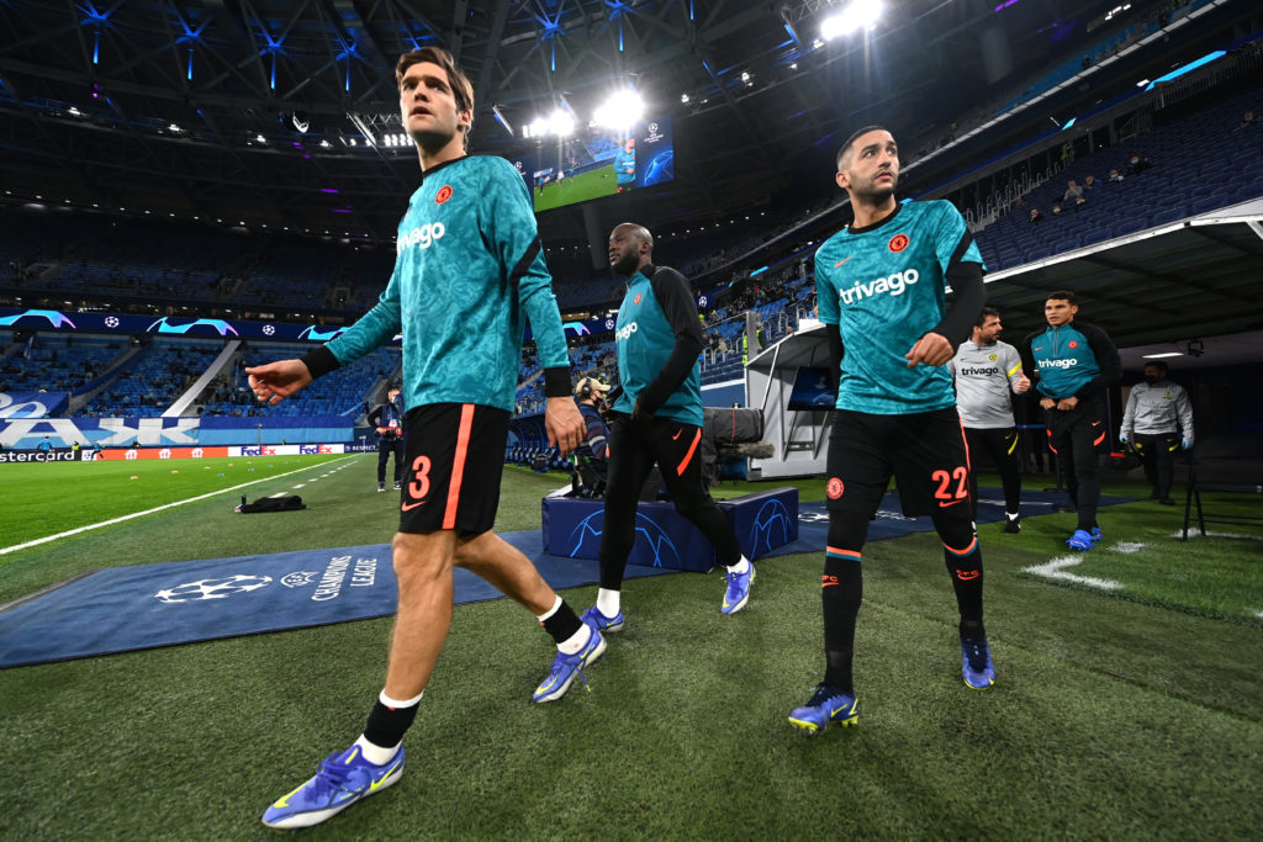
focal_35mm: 14
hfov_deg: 104.2
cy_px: 421
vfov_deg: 81.2
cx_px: 632
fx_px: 491
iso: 1600
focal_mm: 14
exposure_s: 1/800
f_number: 4
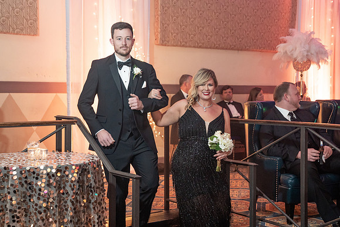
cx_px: 182
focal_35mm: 59
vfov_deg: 23.1
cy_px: 110
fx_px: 556
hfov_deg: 34.0
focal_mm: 53
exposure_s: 1/100
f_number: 4
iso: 4000
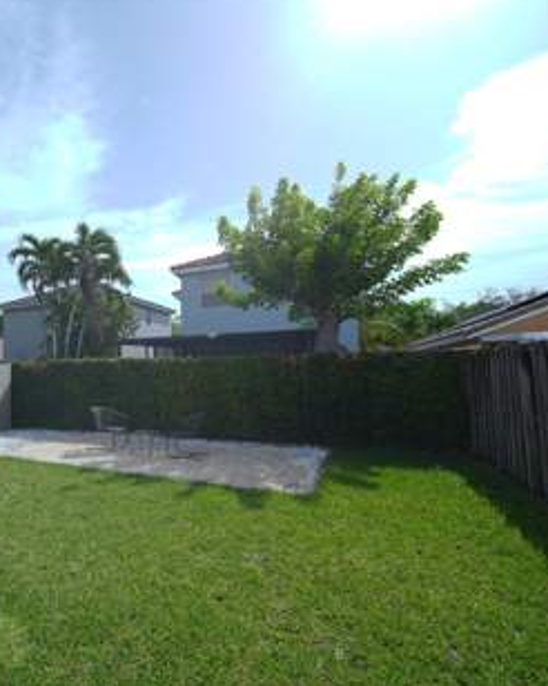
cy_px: 340
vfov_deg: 81.2
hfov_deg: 60.9
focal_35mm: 20
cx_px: 82
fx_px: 400
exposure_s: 1/200
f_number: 7.1
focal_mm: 9
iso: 50
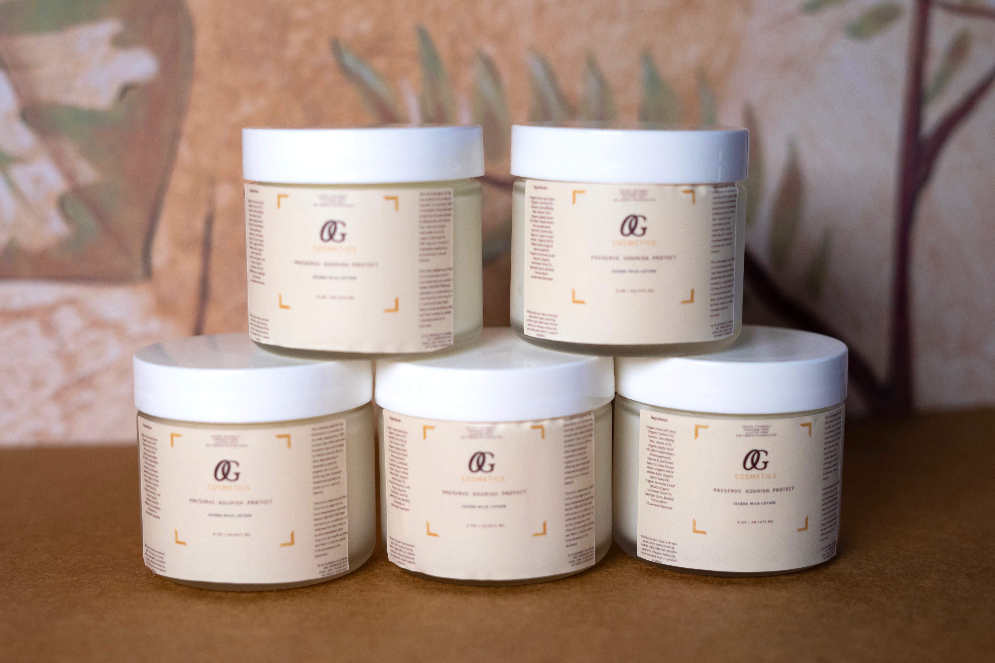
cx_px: 498
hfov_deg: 39.6
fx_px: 1382
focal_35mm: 50
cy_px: 332
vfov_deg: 27.0
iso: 200
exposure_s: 1/160
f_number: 4
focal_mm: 50
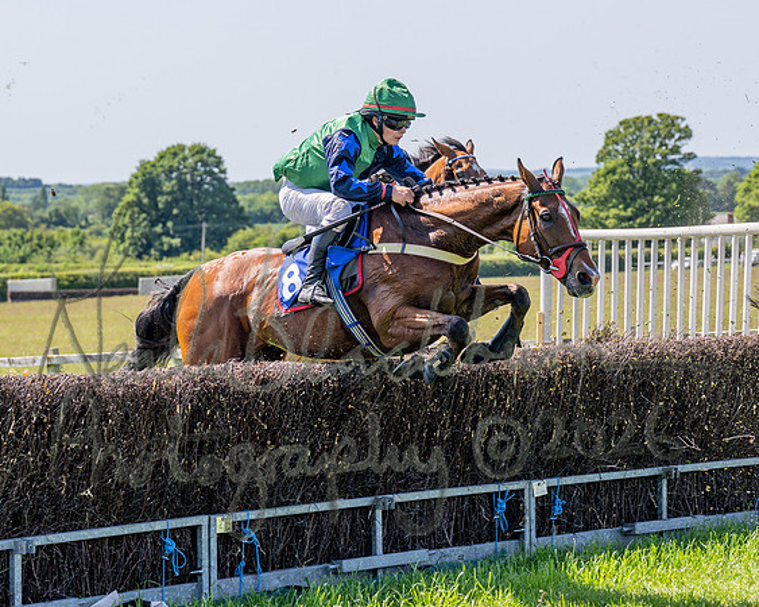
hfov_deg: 15.7
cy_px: 207
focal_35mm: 123
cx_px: 445
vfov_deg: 12.5
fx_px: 2756
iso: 200
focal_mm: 70
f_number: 4
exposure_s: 1/1600
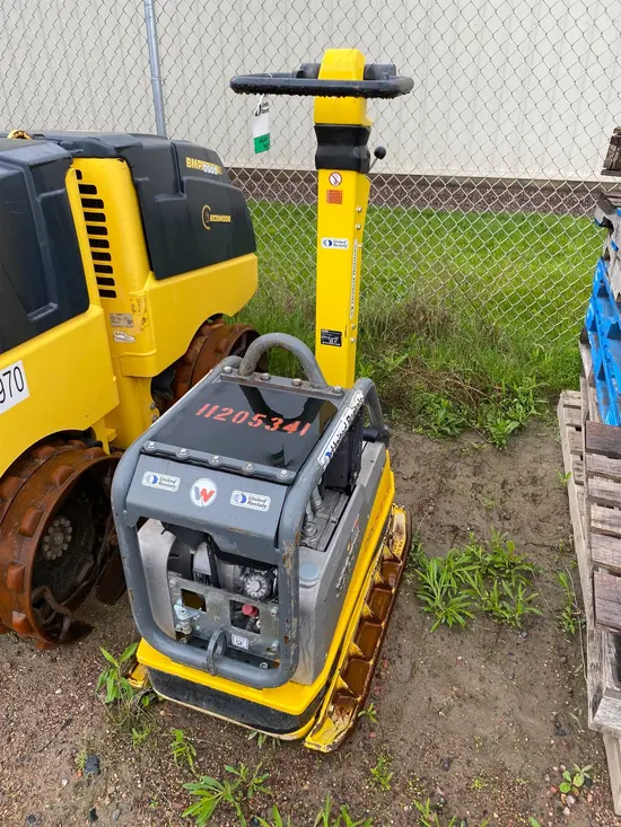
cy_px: 414
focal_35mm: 26
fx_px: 622
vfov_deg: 67.3
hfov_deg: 53.1
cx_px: 310
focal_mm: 4.25
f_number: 1.8
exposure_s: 1/123
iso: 32
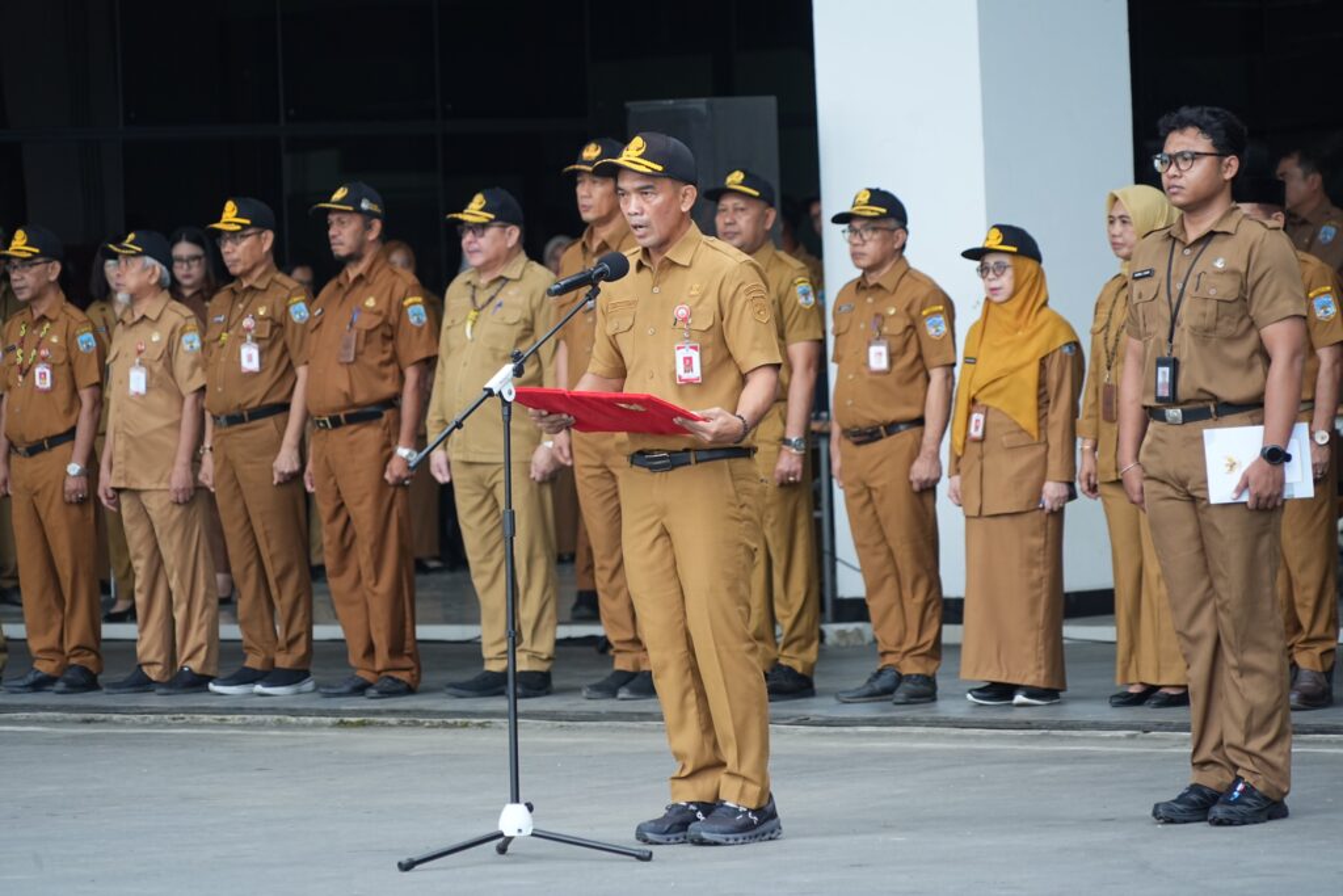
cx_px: 672
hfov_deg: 10.4
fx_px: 7387
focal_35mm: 198
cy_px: 448
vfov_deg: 6.9
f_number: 6.3
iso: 800
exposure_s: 1/100
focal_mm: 198
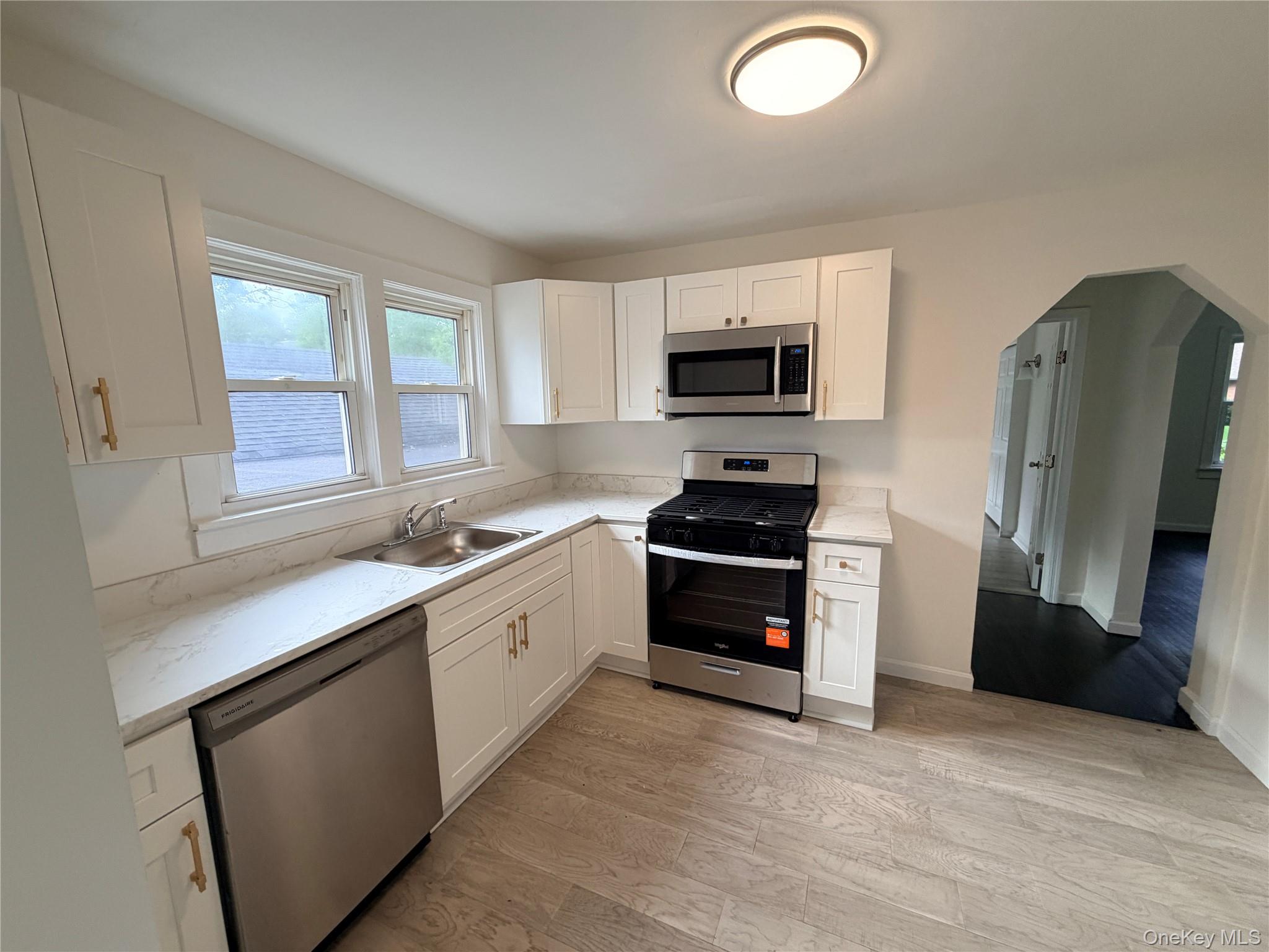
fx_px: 513
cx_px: 634
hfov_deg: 102.1
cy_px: 476
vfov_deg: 85.7
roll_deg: +2.2
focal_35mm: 14
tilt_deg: -7.6
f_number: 2.2
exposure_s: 1/120
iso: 160
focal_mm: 2.22
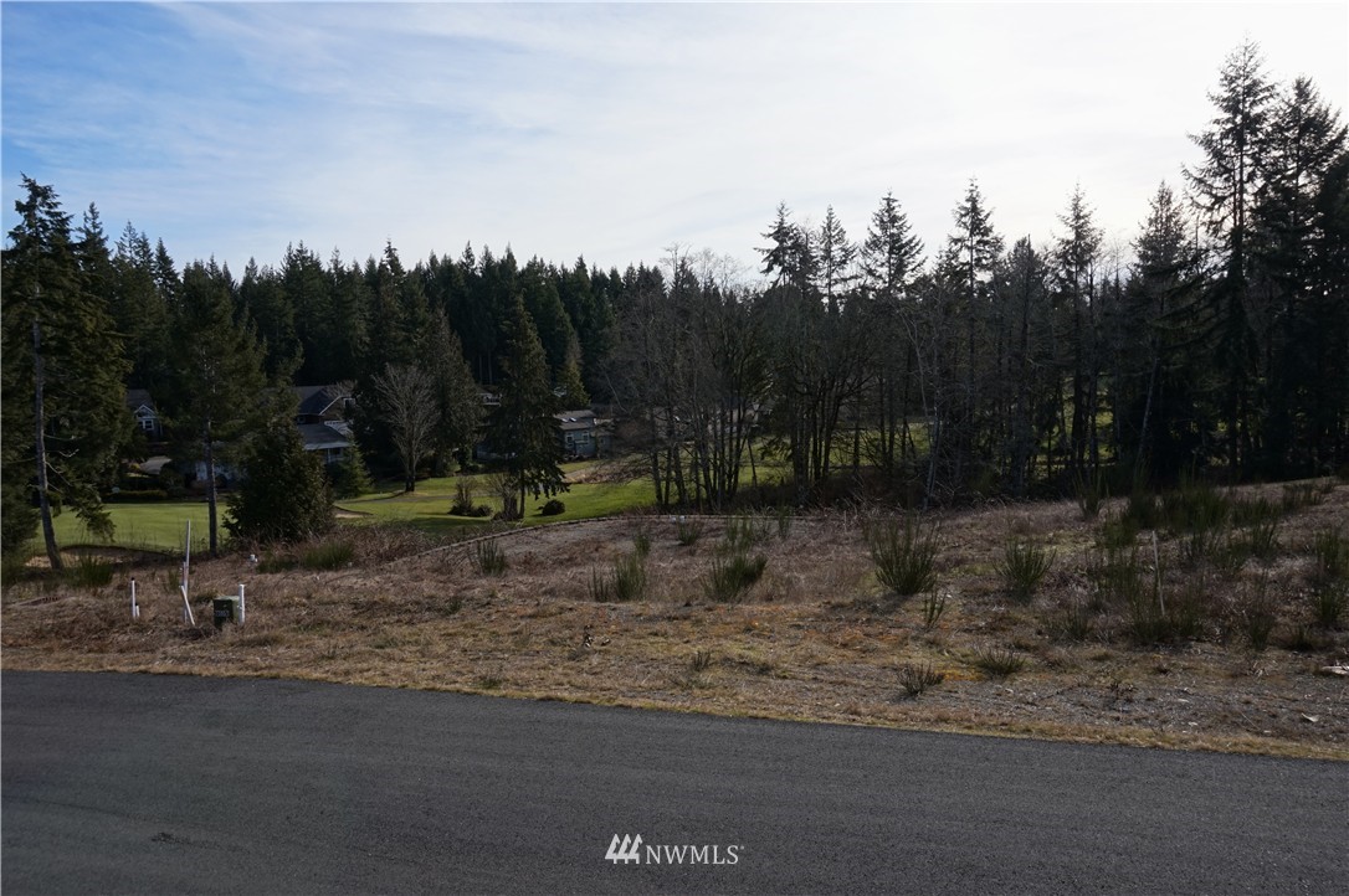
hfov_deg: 73.8
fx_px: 898
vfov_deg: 53.0
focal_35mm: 24
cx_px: 674
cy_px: 448
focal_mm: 16
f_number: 11
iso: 100
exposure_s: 1/125
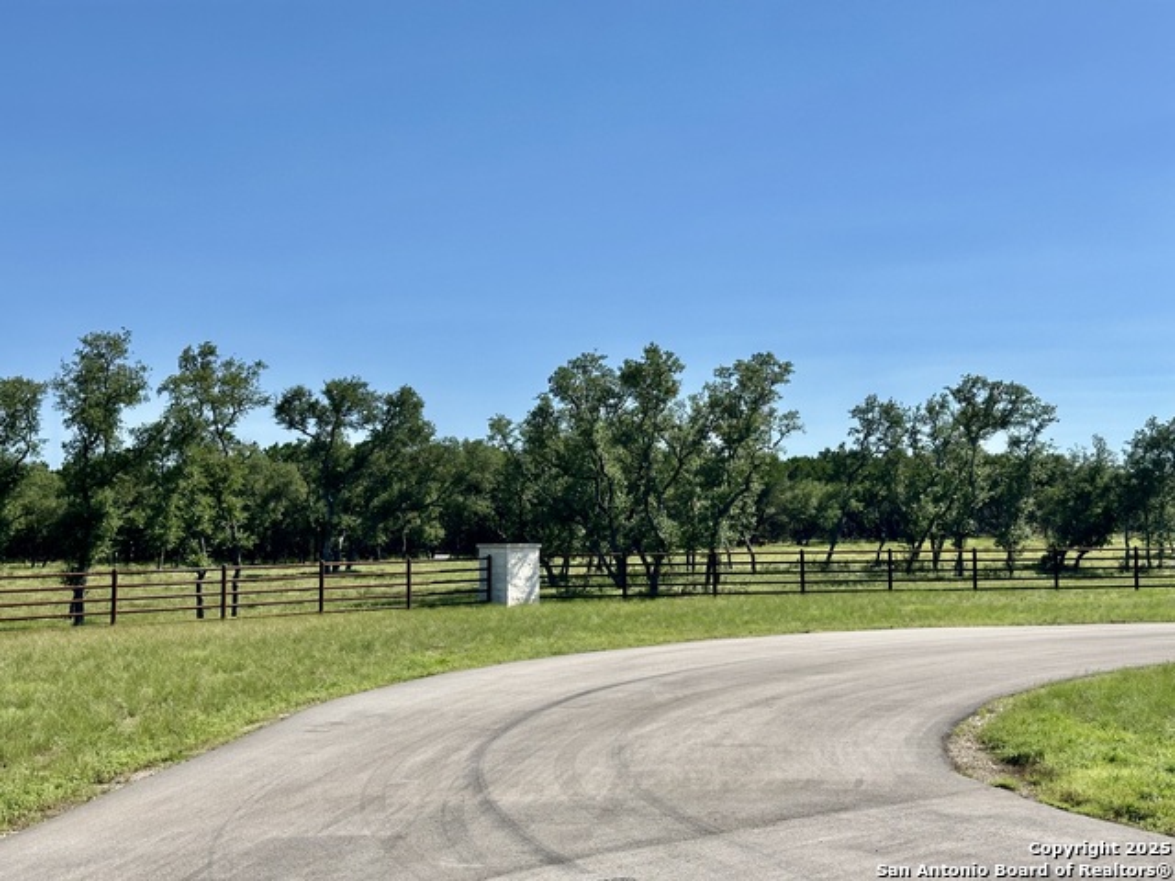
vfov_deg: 30.3
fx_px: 1629
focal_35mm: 48
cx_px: 588
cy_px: 440
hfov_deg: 39.7
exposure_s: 1/4367
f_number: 1.78
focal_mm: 6.86
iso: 64
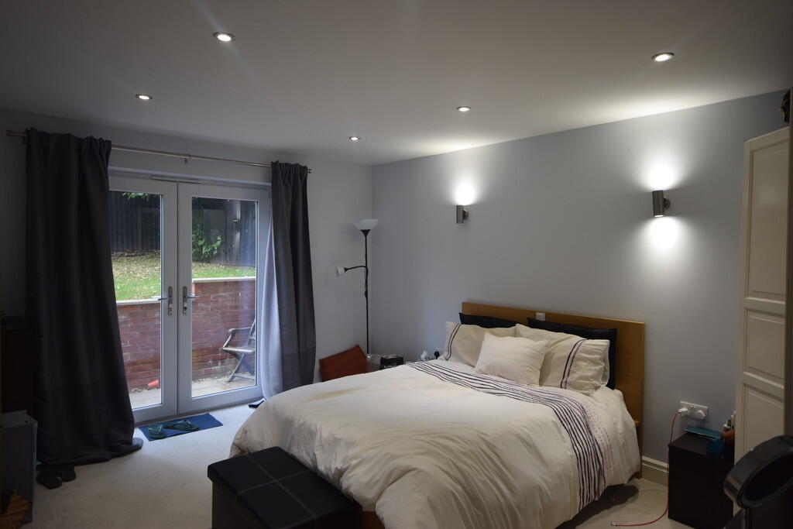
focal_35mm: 22
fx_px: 496
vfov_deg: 56.2
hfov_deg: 77.3
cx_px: 396
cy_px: 264
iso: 500
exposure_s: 1/60
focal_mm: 15
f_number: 5
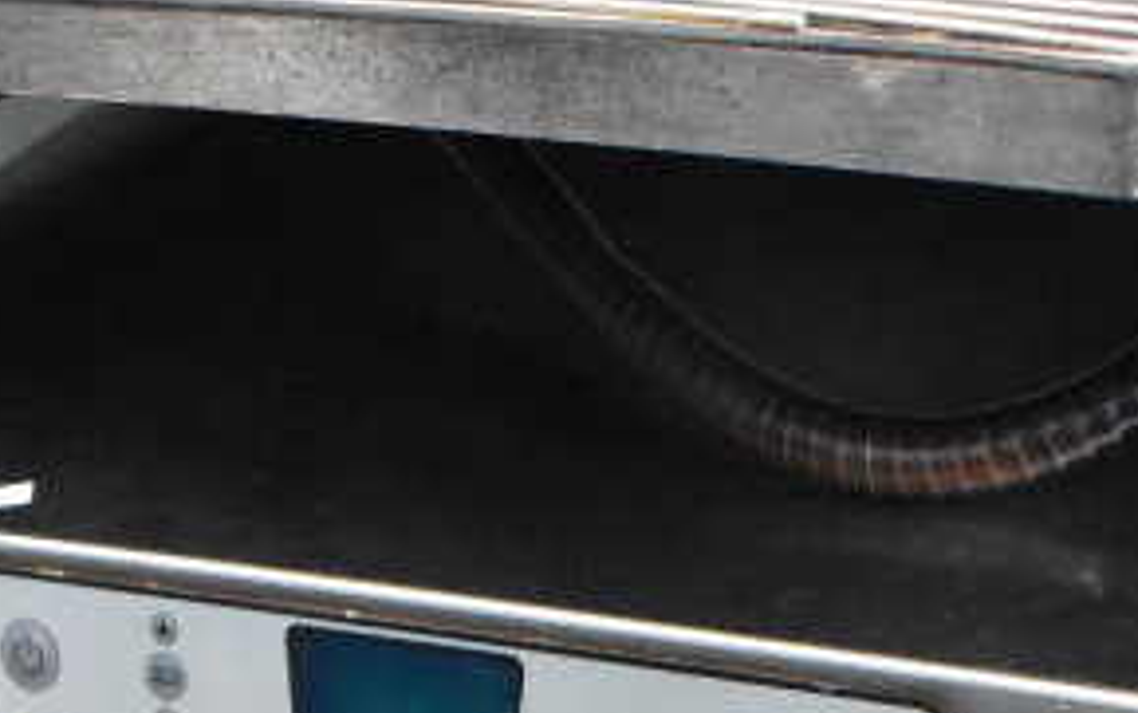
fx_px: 2700
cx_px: 539
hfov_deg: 23.8
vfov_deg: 13.6
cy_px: 1255
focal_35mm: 87
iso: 6400
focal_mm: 18
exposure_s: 1/80
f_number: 4.5
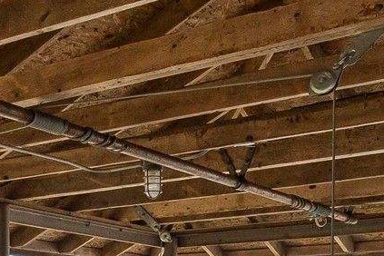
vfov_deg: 16.8
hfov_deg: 25.9
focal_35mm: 77
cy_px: 324
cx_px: 90
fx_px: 821
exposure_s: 1/160
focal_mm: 10
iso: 100
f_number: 8
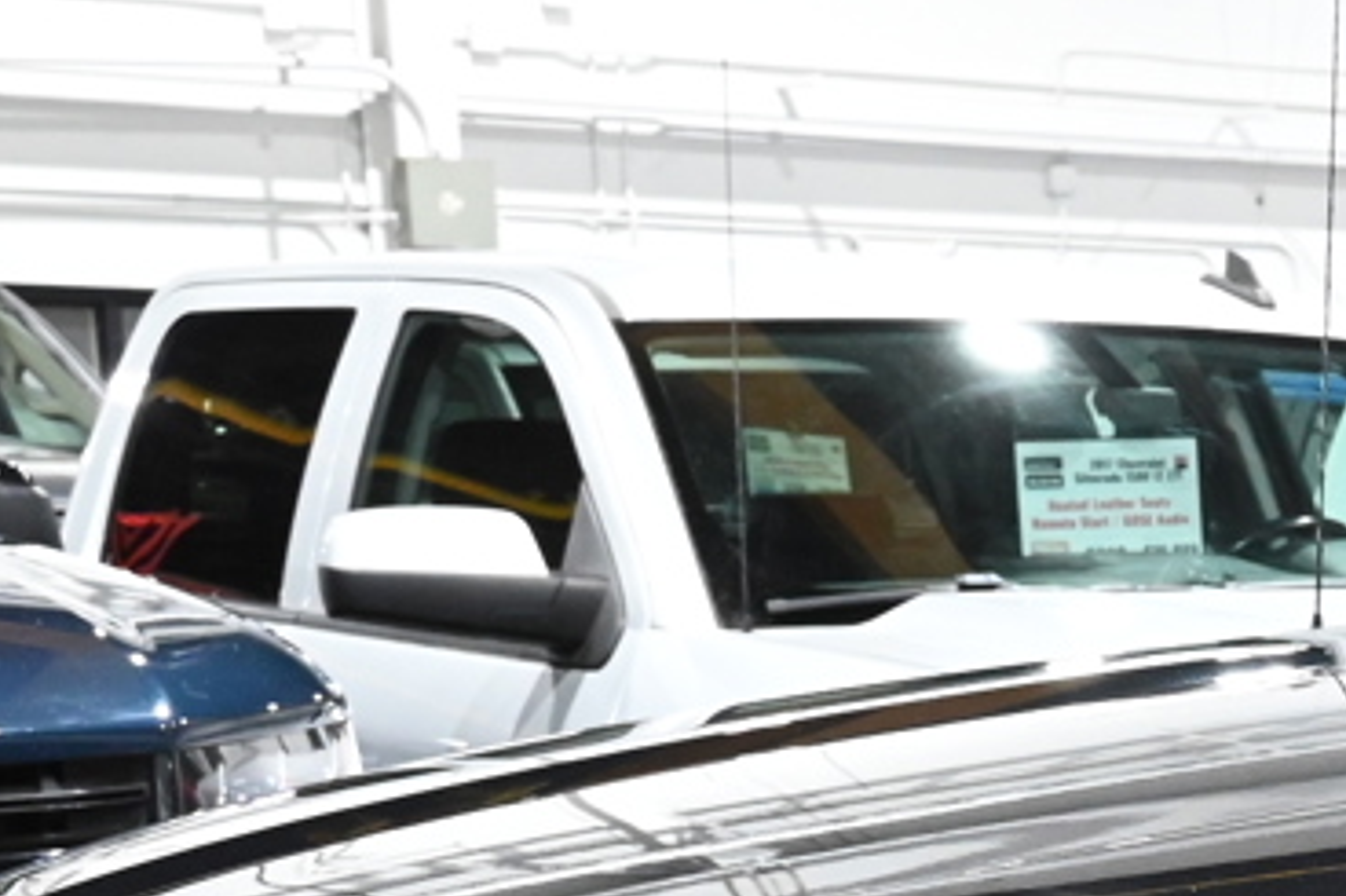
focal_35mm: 132
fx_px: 4933
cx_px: 2513
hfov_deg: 13.7
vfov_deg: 9.9
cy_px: 1591
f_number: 7.1
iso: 4000
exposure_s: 1/40
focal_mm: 30
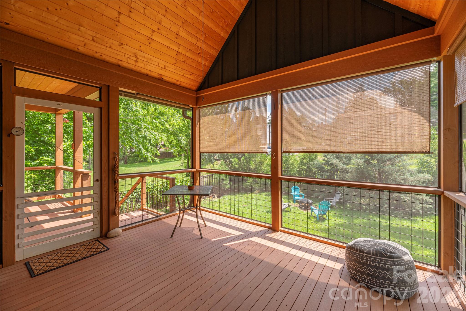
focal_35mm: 14
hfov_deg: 104.2
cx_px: 233
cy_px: 156
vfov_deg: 81.2
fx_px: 181
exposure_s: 1/500
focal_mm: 14
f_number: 8
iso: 320
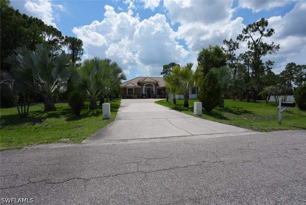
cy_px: 102
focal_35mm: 16
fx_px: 136
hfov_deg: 96.7
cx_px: 153
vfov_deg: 73.8
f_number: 8
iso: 100
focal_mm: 16
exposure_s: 1/500
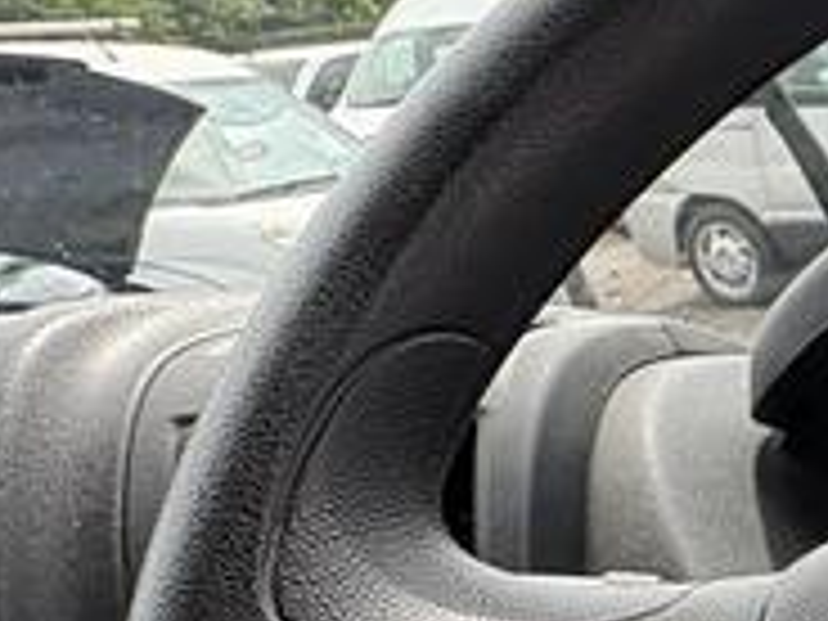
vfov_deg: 19.3
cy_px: 886
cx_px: 1485
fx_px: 1627
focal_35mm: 68
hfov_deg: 20.4
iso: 64
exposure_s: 1/230
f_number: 2.2
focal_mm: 2.22
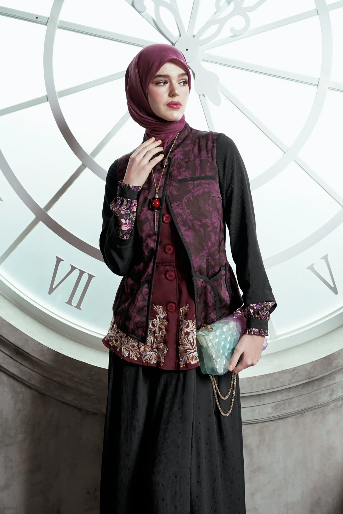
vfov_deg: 39.6
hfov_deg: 27.0
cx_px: 172
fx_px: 715
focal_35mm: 50
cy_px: 257
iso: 400
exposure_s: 1/80
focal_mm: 50
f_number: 9
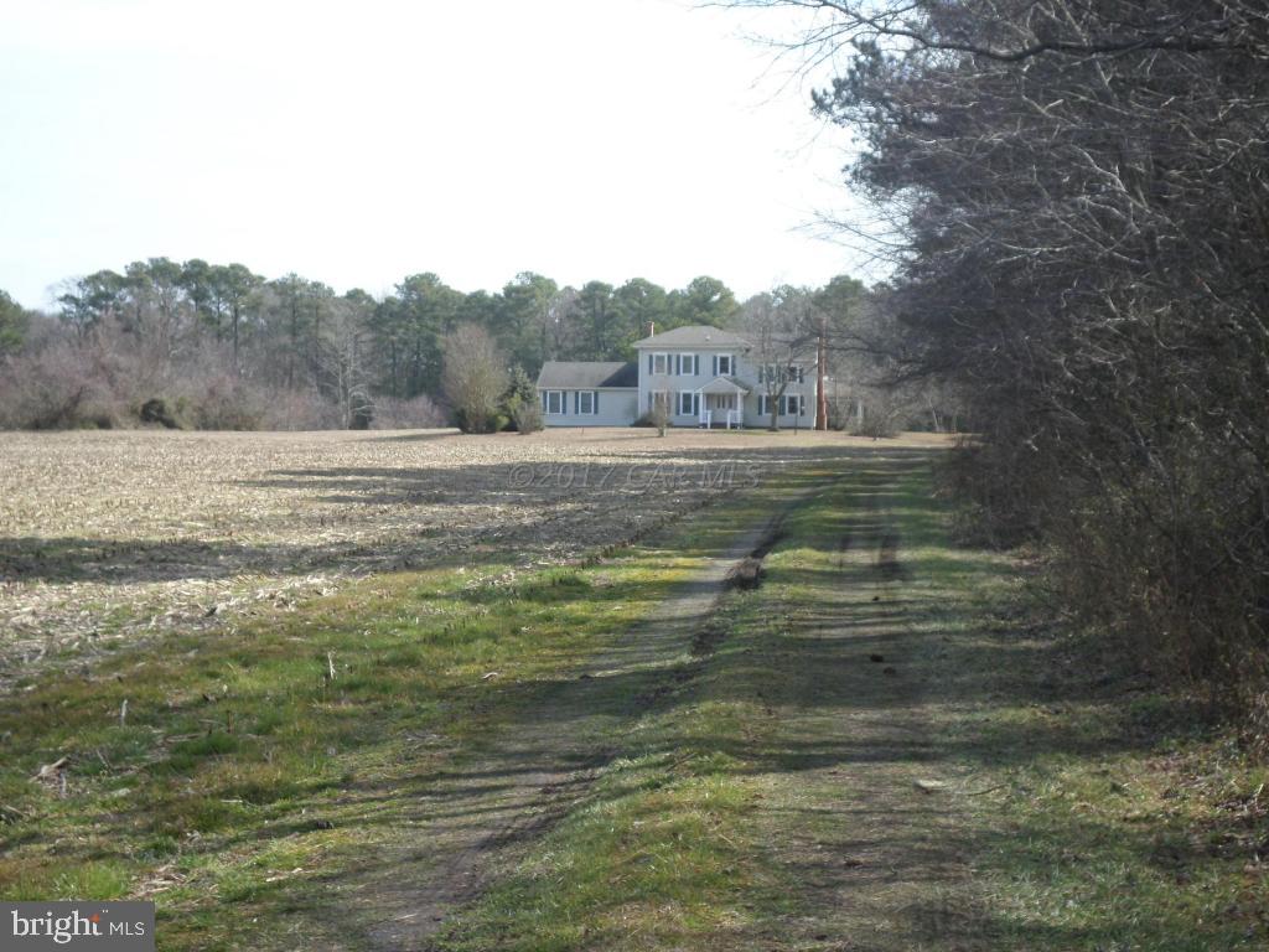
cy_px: 476
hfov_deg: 29.0
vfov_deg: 21.9
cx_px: 634
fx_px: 2456
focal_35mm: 67
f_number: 4.1
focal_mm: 12
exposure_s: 1/350
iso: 80
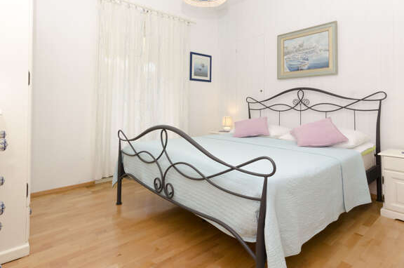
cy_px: 99
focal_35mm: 20
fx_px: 224
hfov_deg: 84.1
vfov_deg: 60.8
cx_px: 202
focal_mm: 10
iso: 400
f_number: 8
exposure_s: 1/200
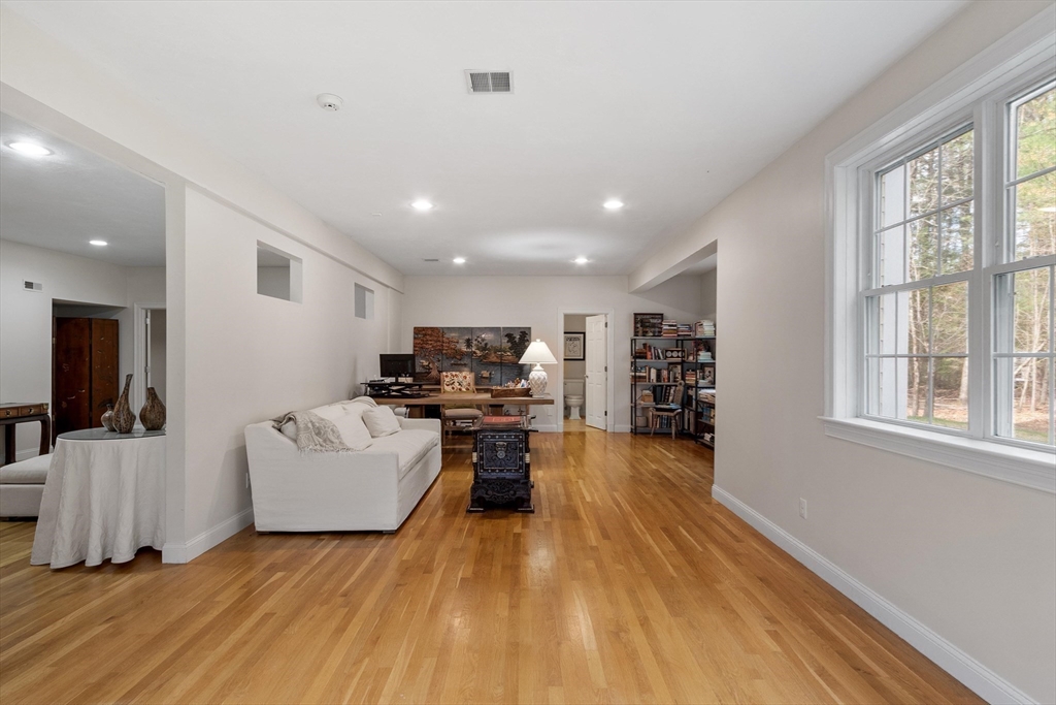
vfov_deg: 67.4
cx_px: 528
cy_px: 352
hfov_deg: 90.0
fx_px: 528
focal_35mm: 18
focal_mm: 12
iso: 400
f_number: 8
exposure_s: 1/1.25
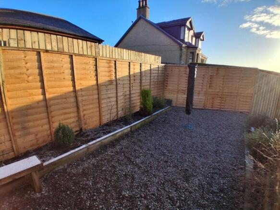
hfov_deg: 91.0
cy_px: 105
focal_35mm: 17
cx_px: 140
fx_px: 137
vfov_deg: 74.7
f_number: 2.2
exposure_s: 1/782
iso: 50
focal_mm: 1.4
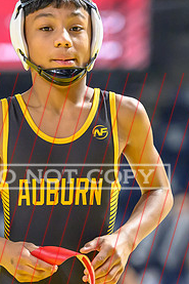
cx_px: 39
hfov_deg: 3.3
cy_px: 183
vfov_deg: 5.0
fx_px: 3232
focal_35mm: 411
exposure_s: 1/800
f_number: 2.8
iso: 7200
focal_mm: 155
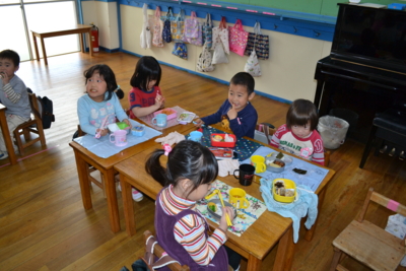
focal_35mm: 27
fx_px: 305
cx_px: 203
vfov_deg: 48.0
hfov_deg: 67.4
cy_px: 136
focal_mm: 18
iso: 360
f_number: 4
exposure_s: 1/125
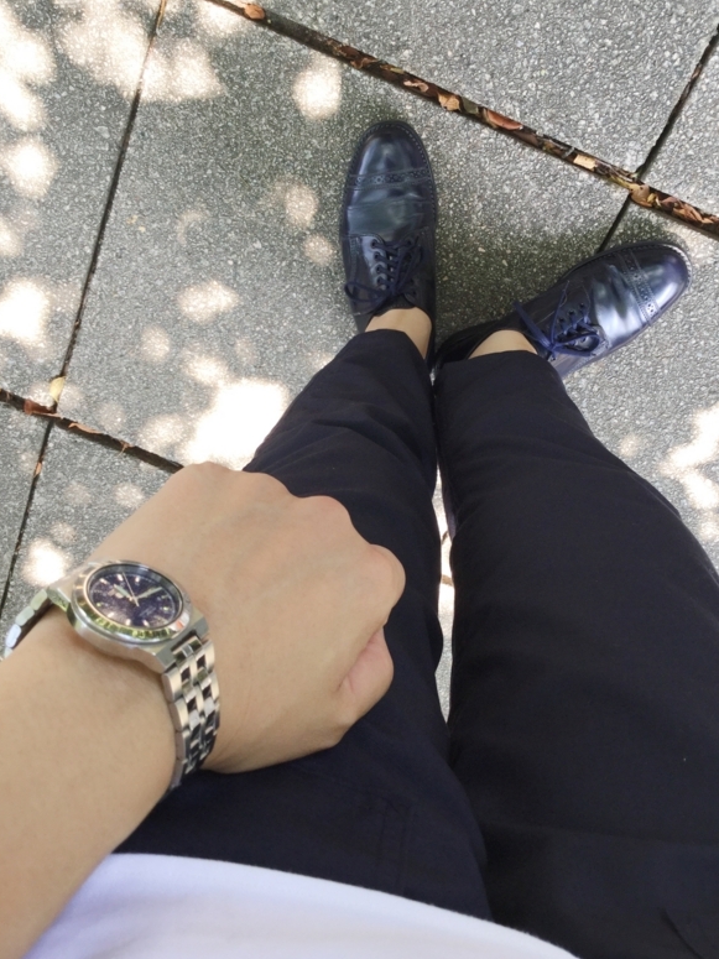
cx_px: 355
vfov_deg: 56.8
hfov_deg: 44.1
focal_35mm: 32
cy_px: 465
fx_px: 886
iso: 25
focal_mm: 3.3
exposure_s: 1/60
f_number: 2.4
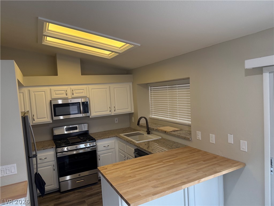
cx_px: 137
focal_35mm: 24
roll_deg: +3.6
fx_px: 190
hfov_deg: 71.6
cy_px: 103
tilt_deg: -3.6
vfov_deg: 56.8
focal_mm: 6.76
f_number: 1.78
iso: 200
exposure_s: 1/143
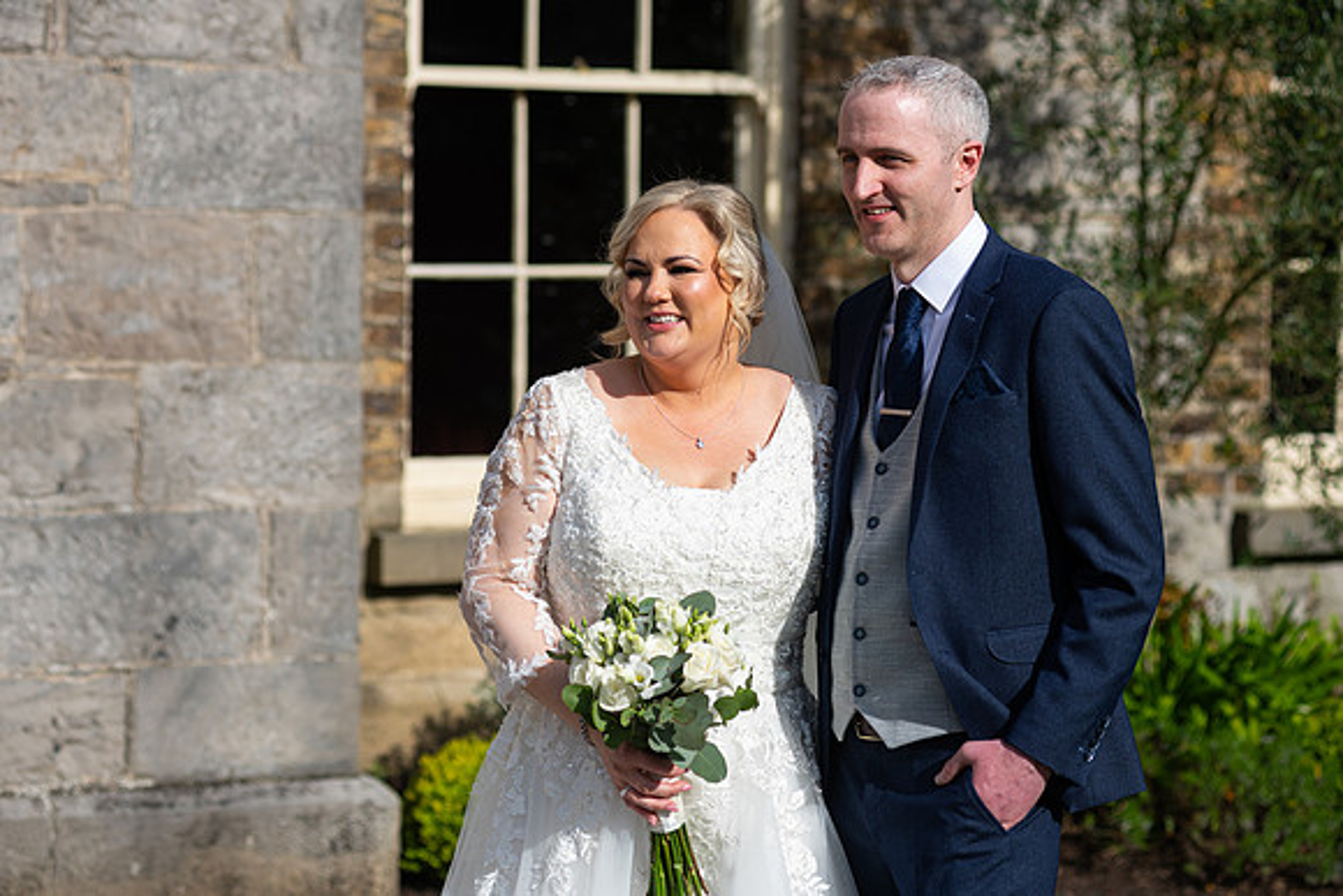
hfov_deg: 19.5
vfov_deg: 13.0
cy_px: 448
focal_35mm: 105
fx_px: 3918
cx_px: 672
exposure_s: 1/640
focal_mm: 105
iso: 80
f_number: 3.5
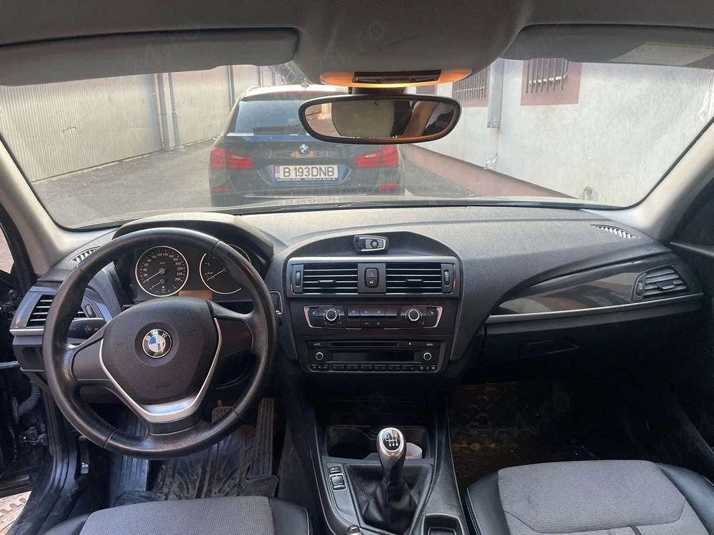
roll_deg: +0.8
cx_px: 357
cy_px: 268
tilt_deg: -14.2
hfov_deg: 67.3
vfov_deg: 53.1
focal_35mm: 26
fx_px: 536
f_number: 1.6
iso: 125
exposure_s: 1/121
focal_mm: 4.2
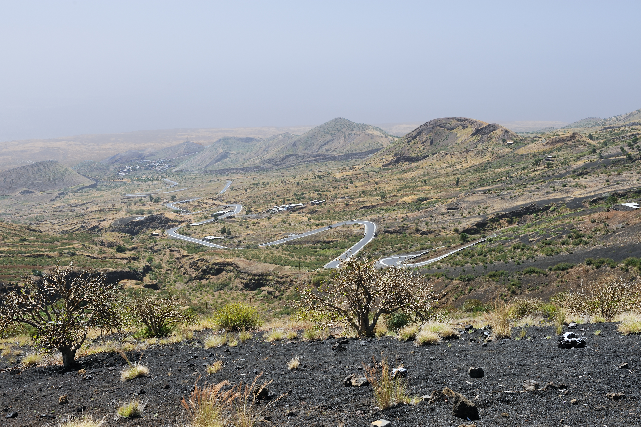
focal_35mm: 38
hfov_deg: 50.7
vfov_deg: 35.0
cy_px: 214
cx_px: 320
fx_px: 676
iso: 200
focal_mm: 38
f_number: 10
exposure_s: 1/400
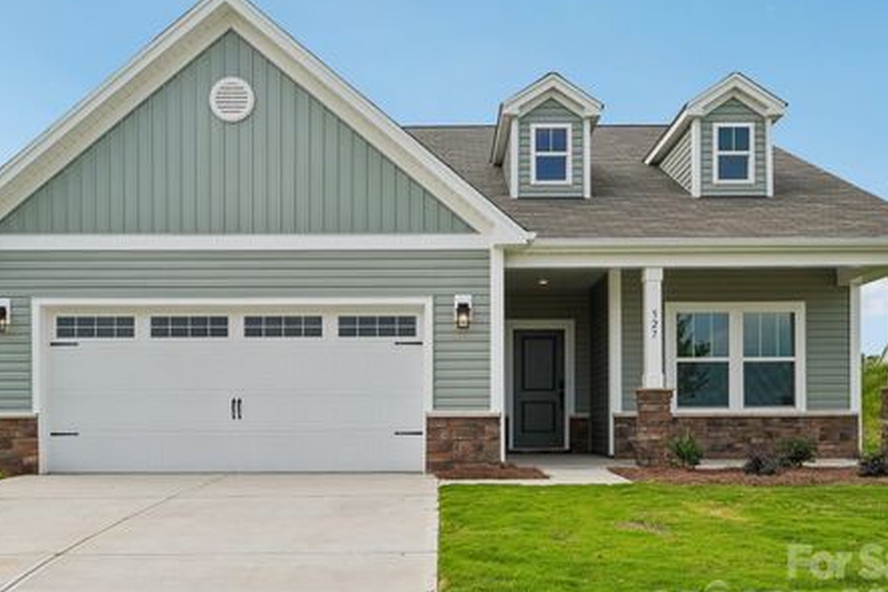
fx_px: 839
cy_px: 305
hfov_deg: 55.8
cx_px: 441
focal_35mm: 34
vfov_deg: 38.9
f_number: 8
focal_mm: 20
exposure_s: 1/125
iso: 100
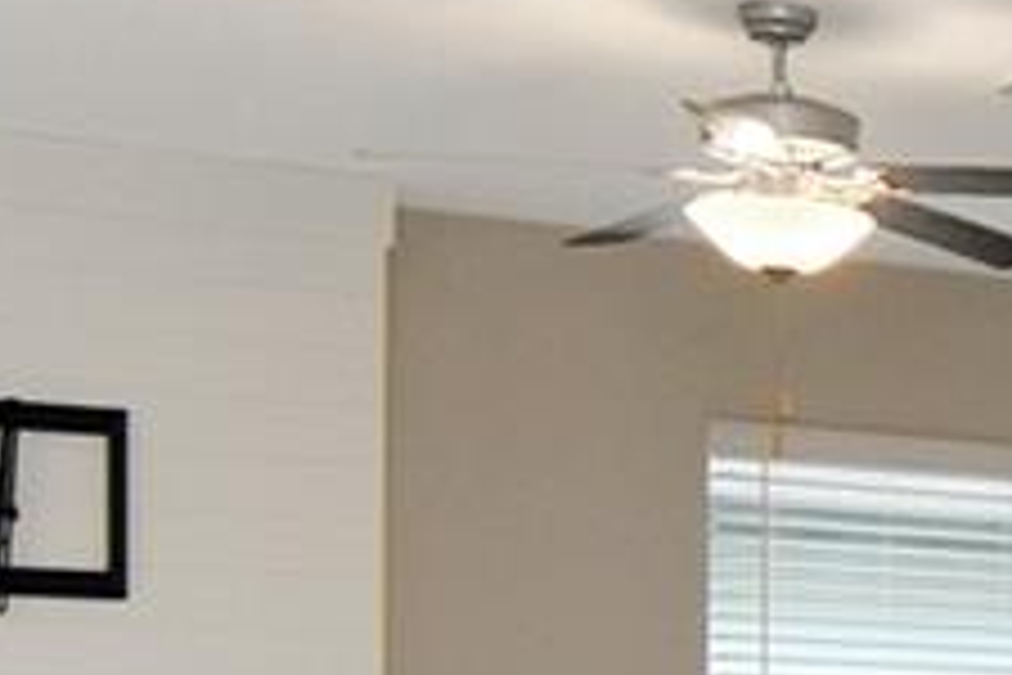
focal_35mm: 118
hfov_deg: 14.7
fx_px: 3305
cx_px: 1957
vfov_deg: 11.4
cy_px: 819
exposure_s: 1/100
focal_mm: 11
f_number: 8
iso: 800
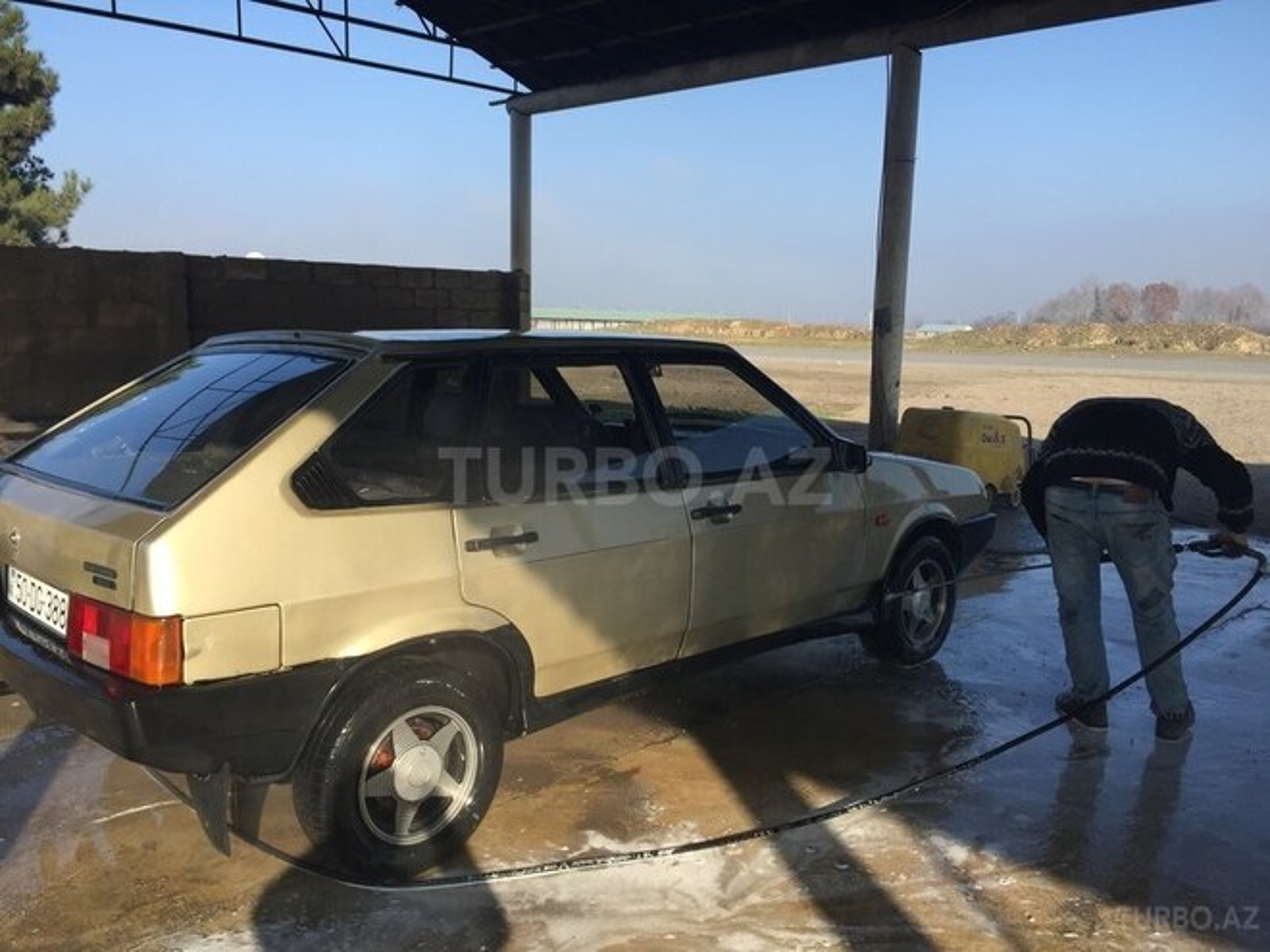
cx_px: 635
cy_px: 476
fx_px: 1064
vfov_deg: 48.2
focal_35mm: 29
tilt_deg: -8.4
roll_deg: -1.4
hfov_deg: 61.7
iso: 32
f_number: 2.2
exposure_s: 1/1199
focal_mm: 4.15
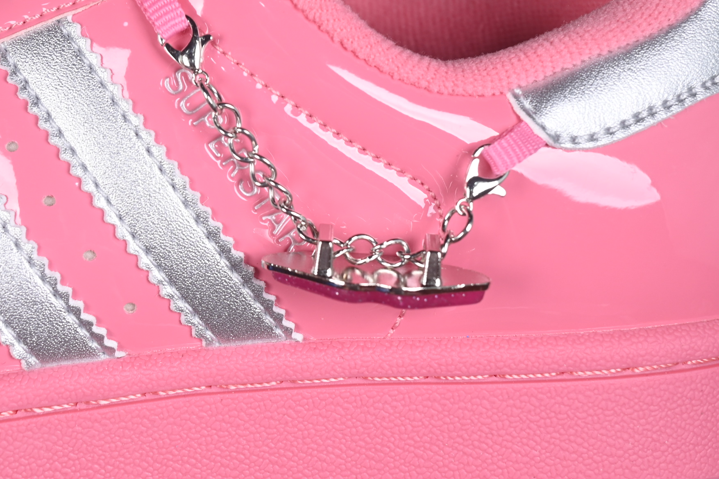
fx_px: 2377
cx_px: 174
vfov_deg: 11.5
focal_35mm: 119
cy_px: 165
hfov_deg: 17.1
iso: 160
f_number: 7.1
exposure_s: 1/80
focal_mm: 50
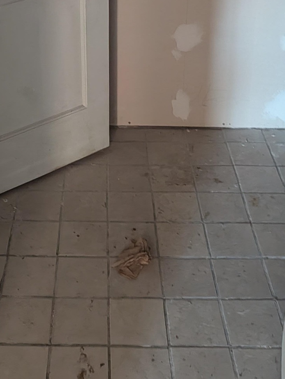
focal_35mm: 57
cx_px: 86
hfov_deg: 25.5
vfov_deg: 31.1
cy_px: -5
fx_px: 624
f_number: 1.68
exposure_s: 1/35.9
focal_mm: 6.9
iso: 2846
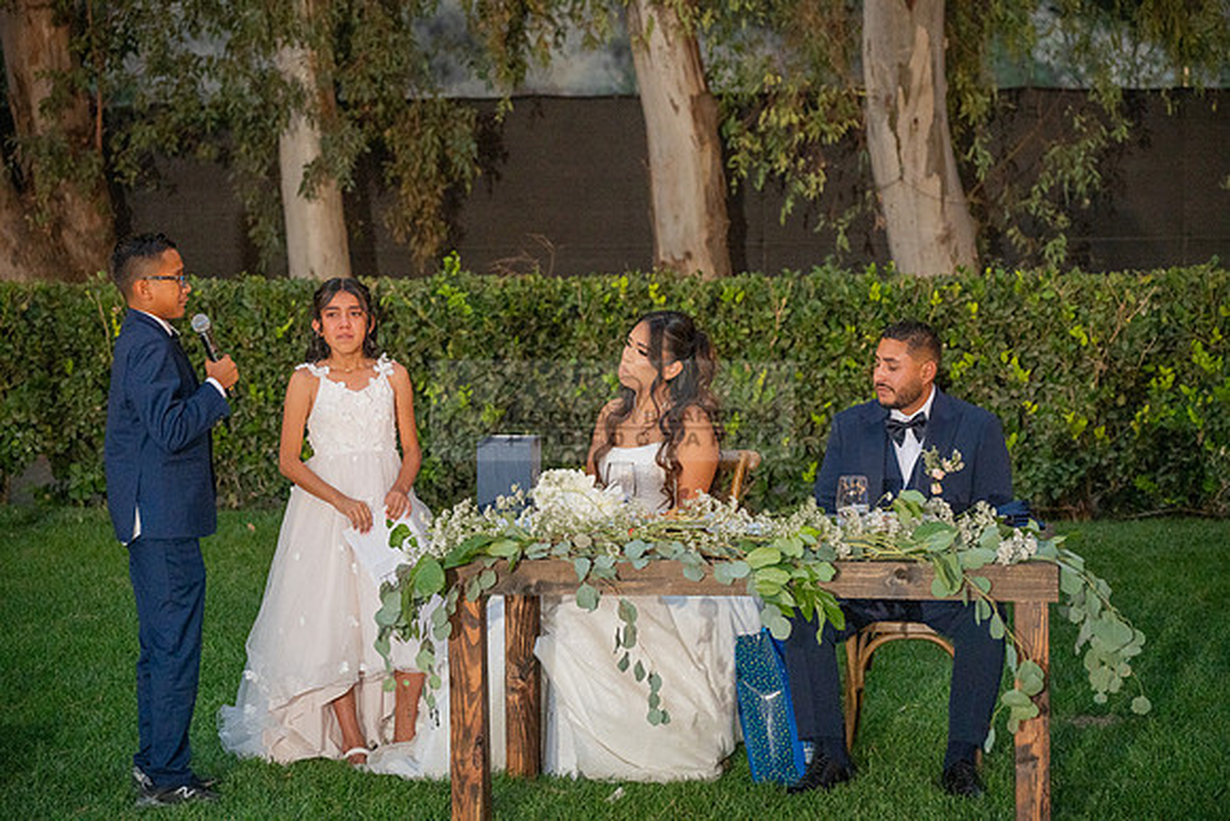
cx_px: 615
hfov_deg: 24.5
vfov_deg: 16.5
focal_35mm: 83
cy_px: 410
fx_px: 2836
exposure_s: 1/200
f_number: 4
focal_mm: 83
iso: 2500
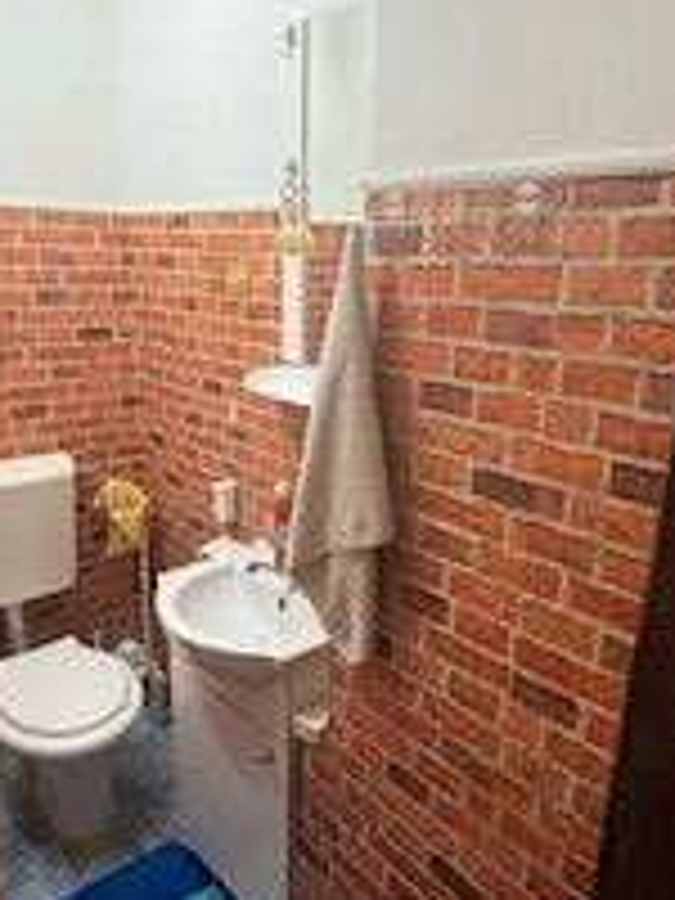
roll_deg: -2.1
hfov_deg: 49.7
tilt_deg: -17.4
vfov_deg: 63.3
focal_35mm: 28
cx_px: 338
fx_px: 728
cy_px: 490
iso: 200
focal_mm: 2.22
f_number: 2.2
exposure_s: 1/50
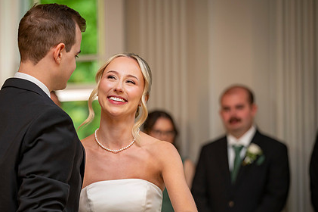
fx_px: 1553
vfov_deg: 7.8
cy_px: 144
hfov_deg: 11.7
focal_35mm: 176
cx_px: 112
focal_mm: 122
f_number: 2.8
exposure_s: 1/100
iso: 800
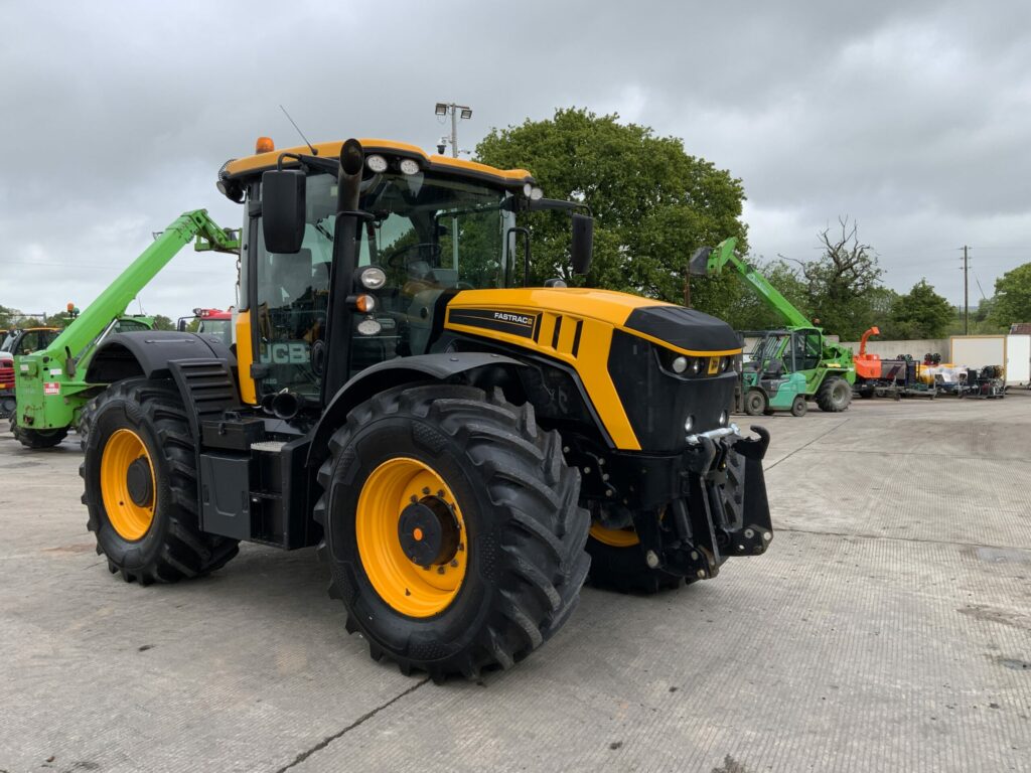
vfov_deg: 48.2
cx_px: 516
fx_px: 864
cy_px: 386
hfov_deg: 61.7
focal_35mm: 29
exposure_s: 1/855
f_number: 1.8
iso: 16
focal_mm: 3
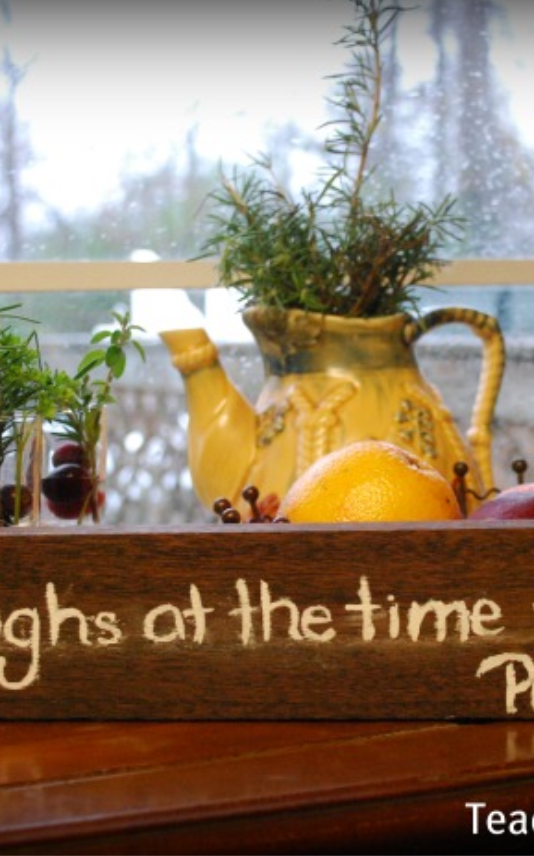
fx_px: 1725
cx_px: 324
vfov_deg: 27.9
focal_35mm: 74
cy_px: 425
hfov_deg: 17.6
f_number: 4.8
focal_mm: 32
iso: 1600
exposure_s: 1/25
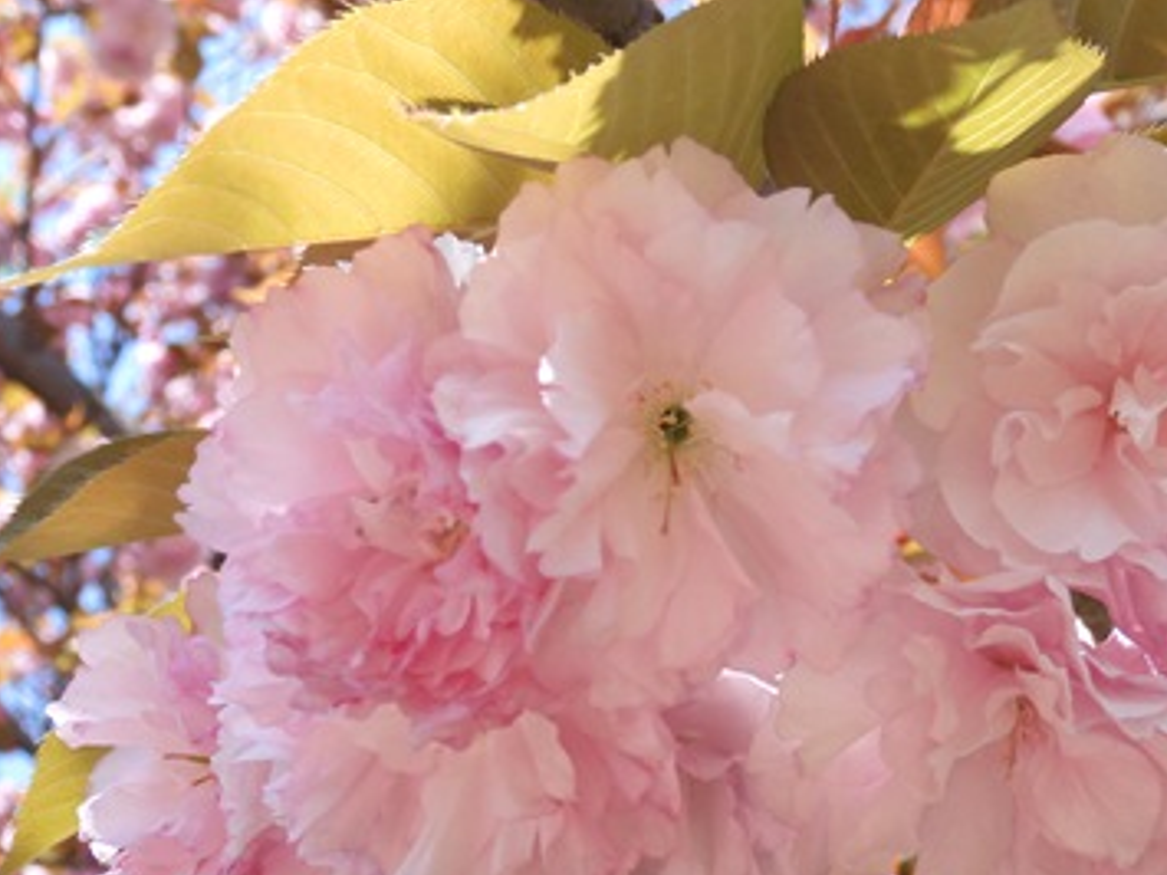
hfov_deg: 25.5
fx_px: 2561
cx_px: 794
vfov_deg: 19.3
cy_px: 556
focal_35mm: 76
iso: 100
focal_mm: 8.9
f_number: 4
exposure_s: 1/320
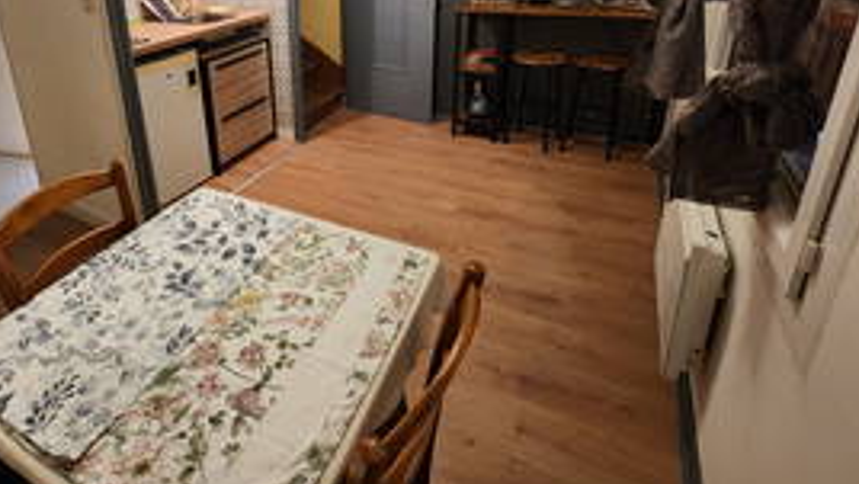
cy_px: 90
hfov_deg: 87.3
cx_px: 308
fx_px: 433
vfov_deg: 54.0
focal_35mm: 19
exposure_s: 1/33
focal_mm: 2.2
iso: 640
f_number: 2.2
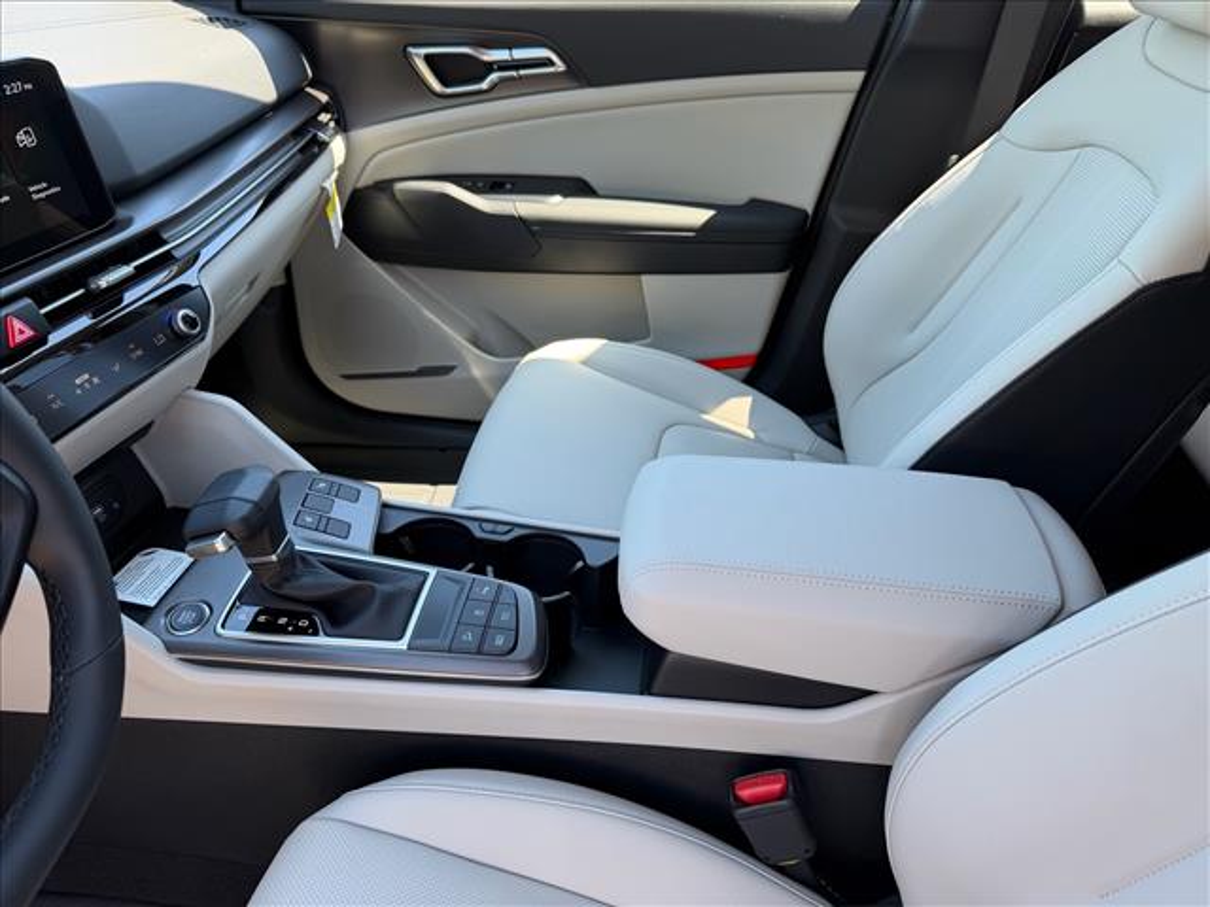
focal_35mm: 24
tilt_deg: -34.7
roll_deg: -5.9
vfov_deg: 56.8
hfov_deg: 71.6
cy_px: 454
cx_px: 605
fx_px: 839
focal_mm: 6.76
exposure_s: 1/122
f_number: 1.78
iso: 50
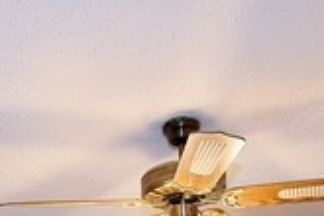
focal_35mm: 67
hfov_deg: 29.2
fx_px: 603
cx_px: 49
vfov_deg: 16.2
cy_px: 417
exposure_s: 1/125
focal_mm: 11.5
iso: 800
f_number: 5.6
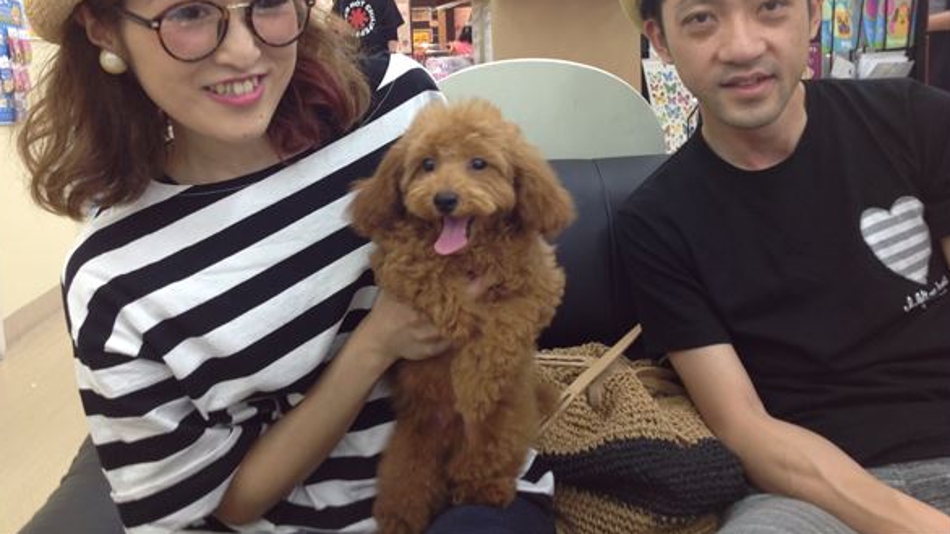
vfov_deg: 30.2
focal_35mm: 39
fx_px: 982
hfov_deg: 51.6
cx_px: 469
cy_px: 177
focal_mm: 4.28
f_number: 2.4
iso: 50
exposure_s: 1/17
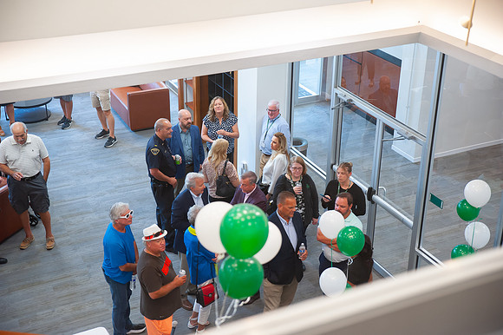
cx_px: 252
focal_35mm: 56
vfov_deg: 24.2
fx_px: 782
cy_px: 168
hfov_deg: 35.7
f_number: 3.5
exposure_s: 1/160
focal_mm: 56
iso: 1250
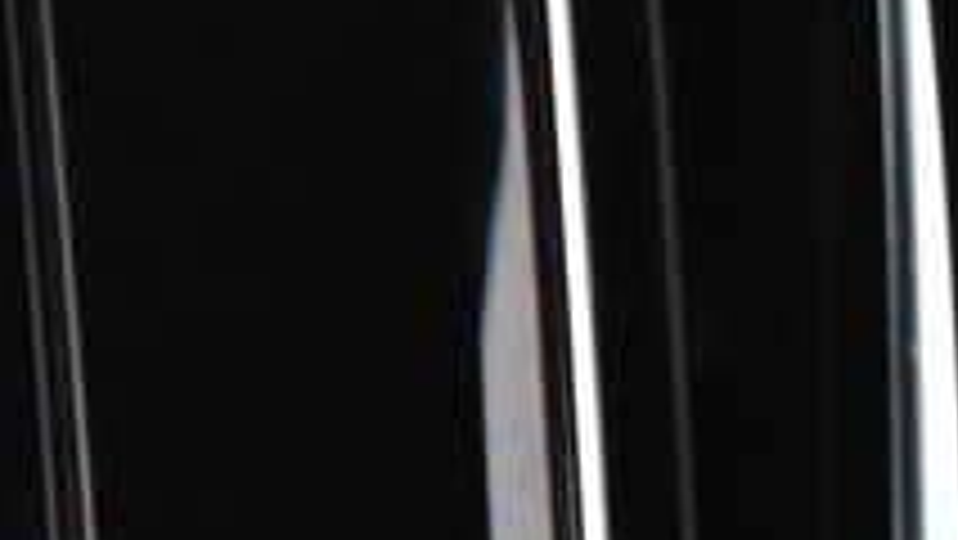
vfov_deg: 3.7
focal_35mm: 322
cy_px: 1228
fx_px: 8182
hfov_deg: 6.3
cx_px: -1700
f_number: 4
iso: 3200
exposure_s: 1/30
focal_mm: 27
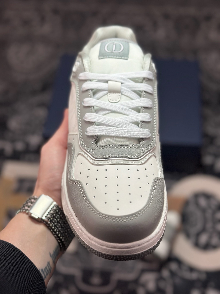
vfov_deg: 39.7
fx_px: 407
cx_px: 110
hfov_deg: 30.3
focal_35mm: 48
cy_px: 147
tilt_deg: -54.6
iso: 80
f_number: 1.78
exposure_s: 1/1992
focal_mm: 6.86
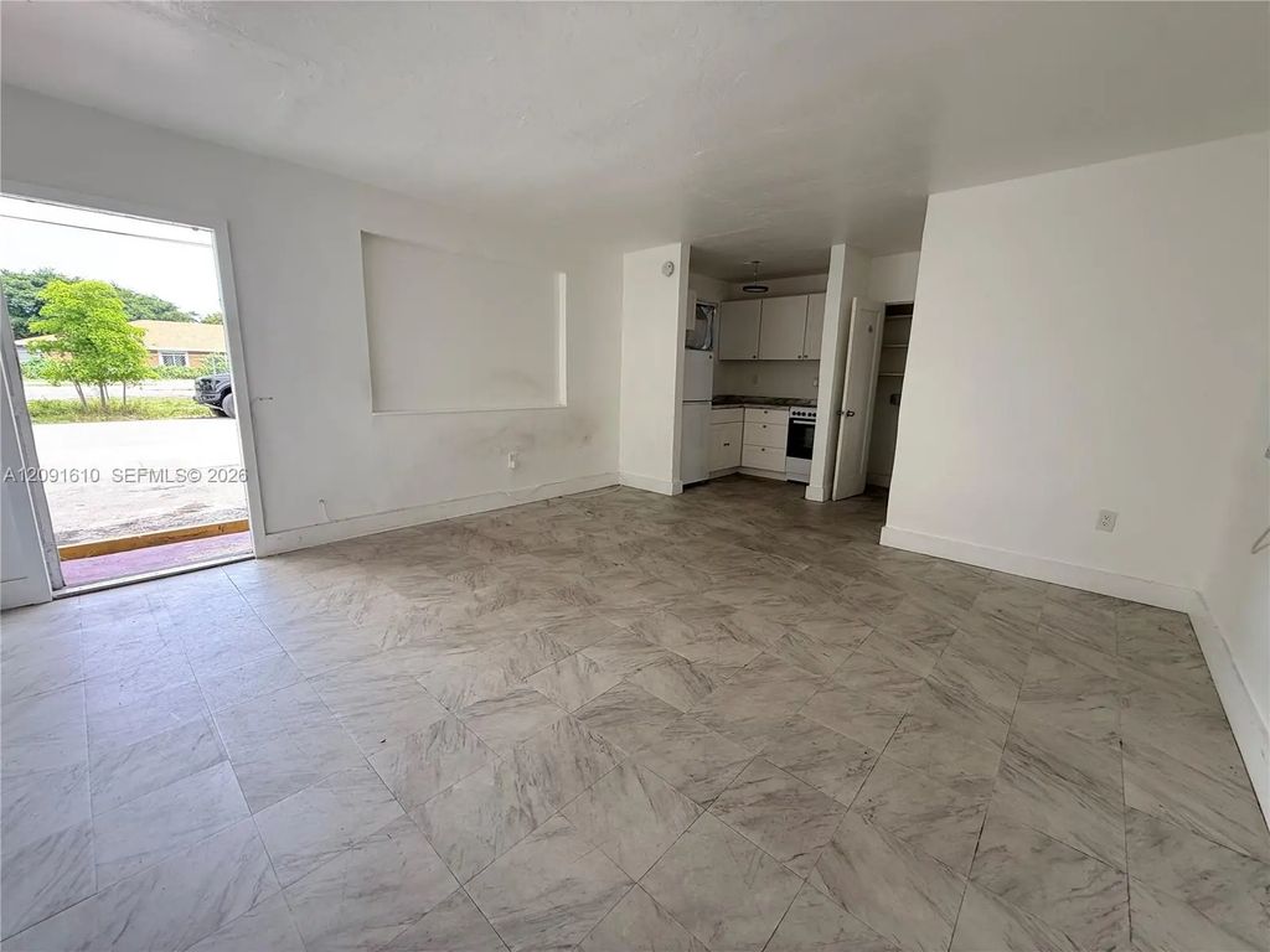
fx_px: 514
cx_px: 635
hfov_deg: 102.1
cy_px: 476
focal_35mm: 14
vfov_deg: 85.7
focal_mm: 2.22
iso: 64
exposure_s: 1/99
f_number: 2.2
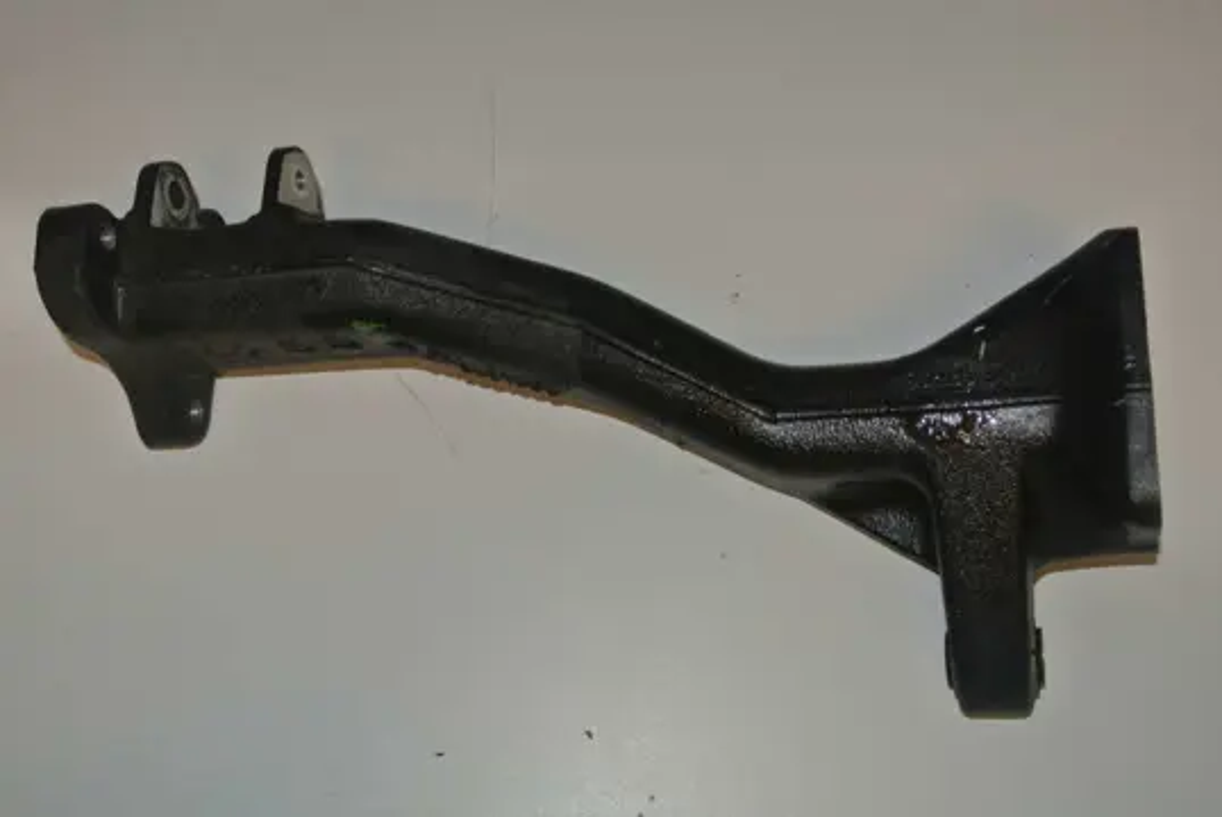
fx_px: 1597
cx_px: 611
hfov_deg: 41.9
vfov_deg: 28.7
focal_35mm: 47
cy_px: 408
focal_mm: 17.5
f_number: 4.5
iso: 200
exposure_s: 1/60
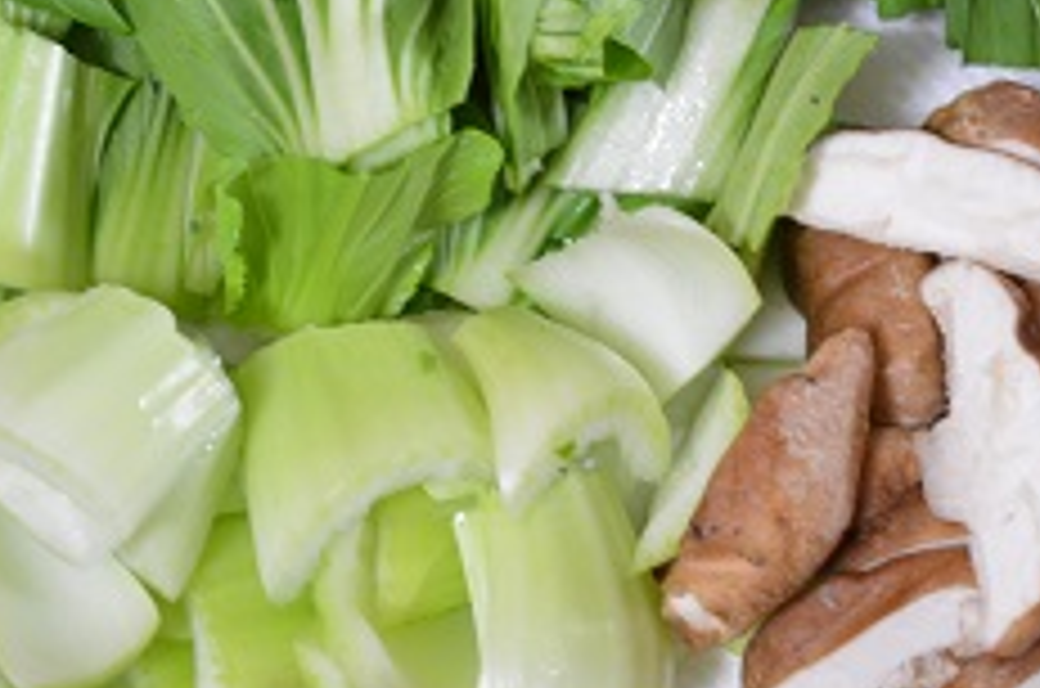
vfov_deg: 13.1
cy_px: 191
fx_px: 2998
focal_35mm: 104
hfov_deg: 19.7
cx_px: 572
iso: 100
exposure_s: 1/3
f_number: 2.8
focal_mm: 40
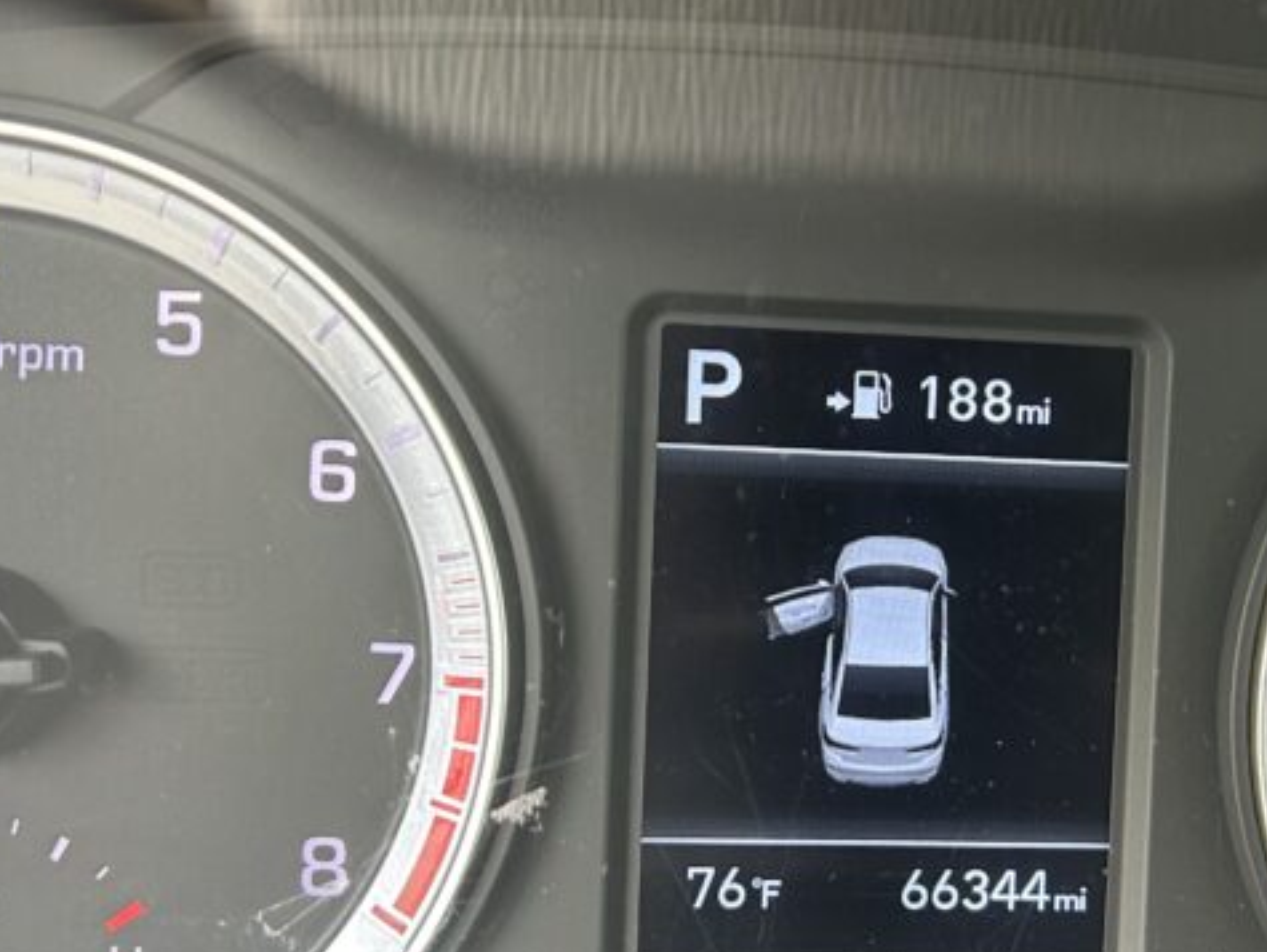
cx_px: 907
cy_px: 499
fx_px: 2051
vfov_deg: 26.1
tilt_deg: -21.5
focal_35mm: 56
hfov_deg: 33.8
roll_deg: -2.9
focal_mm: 5.7
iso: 125
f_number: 1.5
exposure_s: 1/60
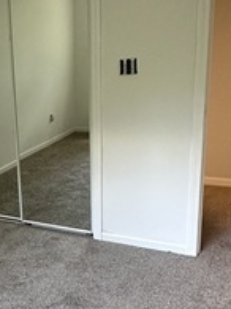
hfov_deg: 27.5
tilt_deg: -13.2
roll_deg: +5.0
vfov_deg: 39.6
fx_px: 428
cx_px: -27
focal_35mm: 48
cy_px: 172
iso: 320
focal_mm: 2.22
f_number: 2.2
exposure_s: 1/99
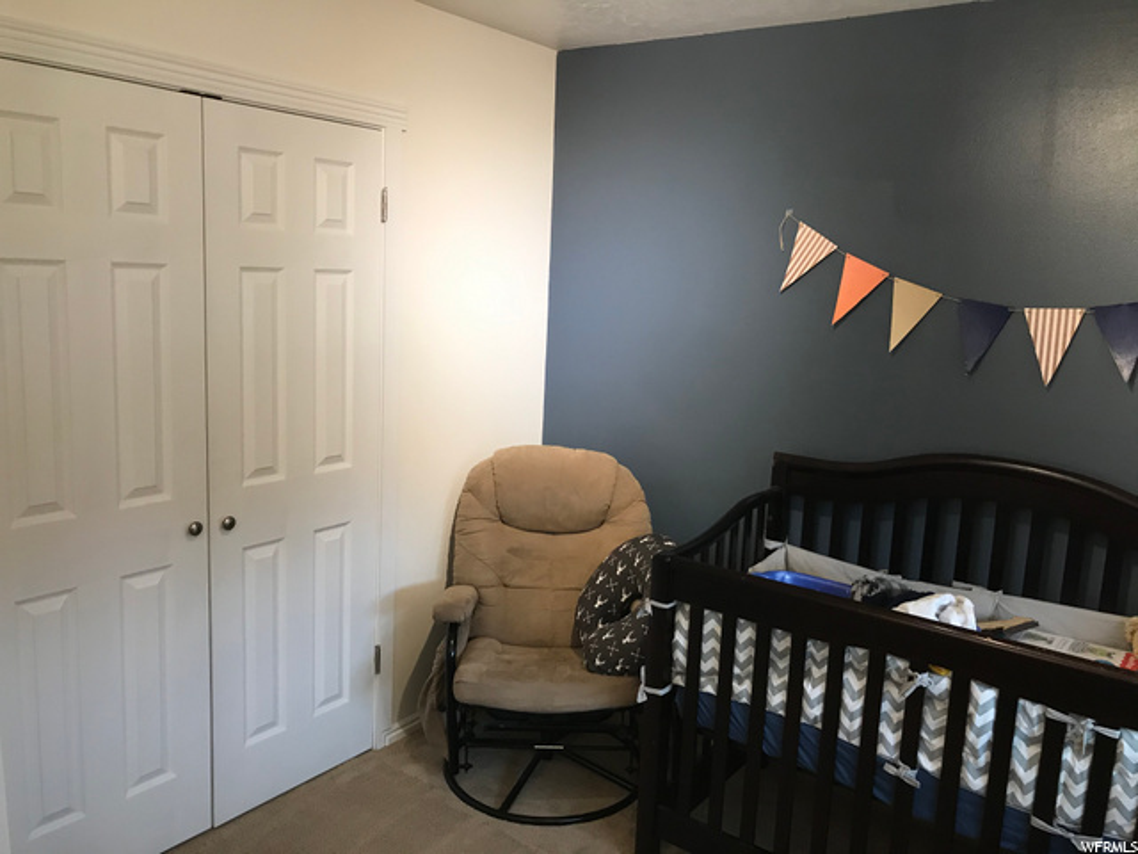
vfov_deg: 49.7
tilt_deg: -9.5
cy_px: 427
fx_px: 920
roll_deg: -2.3
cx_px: 569
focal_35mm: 28
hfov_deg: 63.4
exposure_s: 1/17
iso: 40
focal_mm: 3.99
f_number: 1.8
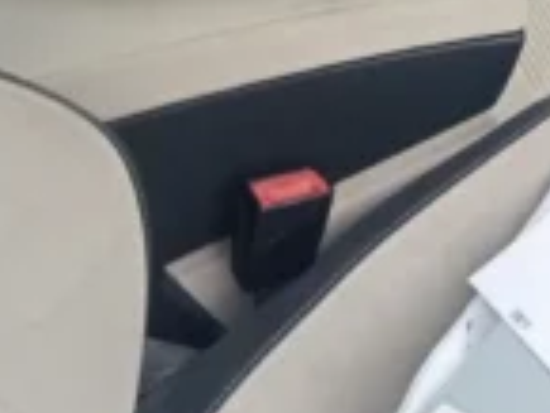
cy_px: -102
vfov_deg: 12.4
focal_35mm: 116
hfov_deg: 14.9
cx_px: 967
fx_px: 1845
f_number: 2.2
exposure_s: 1/50
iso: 103
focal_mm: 3.46
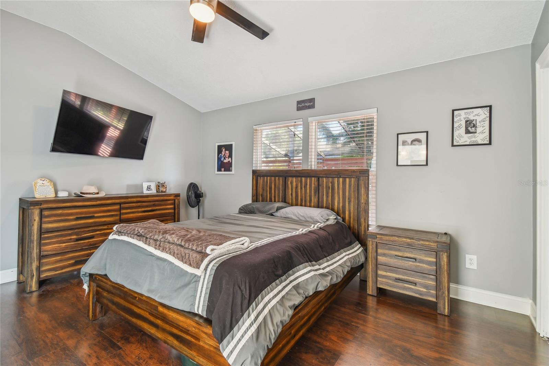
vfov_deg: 77.3
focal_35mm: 15
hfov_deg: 100.4
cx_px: 274
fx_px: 229
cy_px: 183
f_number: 7.1
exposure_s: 1/2
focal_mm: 10
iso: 100
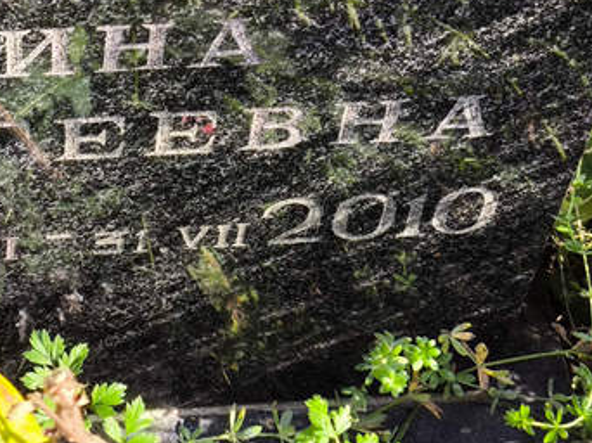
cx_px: 15
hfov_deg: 16.5
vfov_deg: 12.6
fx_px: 2000
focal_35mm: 117
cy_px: 80
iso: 50
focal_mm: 4.71
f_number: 1.7
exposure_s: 1/232
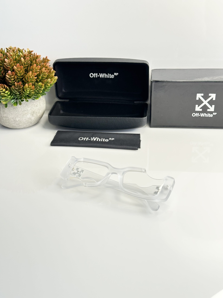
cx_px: 112
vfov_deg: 39.7
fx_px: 412
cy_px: 149
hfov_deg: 30.3
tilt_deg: -28.0
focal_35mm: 48
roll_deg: +1.5
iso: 125
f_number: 1.78
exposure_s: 1/100
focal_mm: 6.86
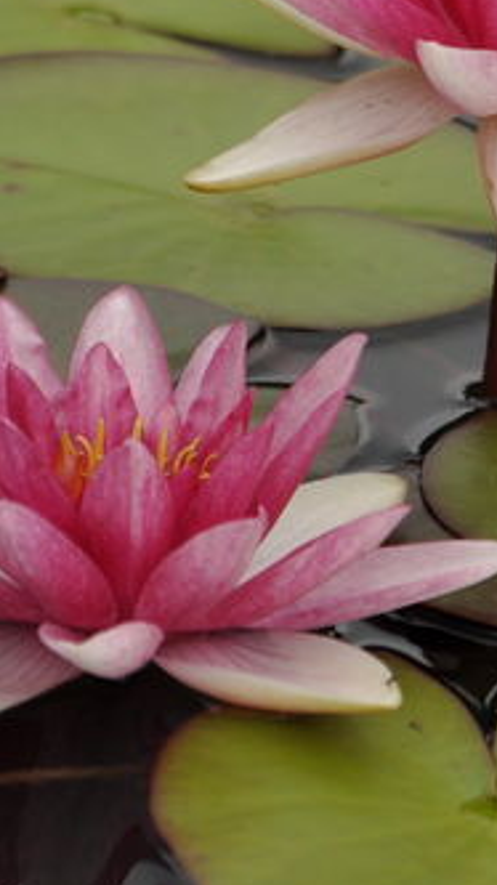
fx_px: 18424
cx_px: 811
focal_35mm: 785
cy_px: 142
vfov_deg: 2.8
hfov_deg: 1.5
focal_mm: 185
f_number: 5
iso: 200
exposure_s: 1/800
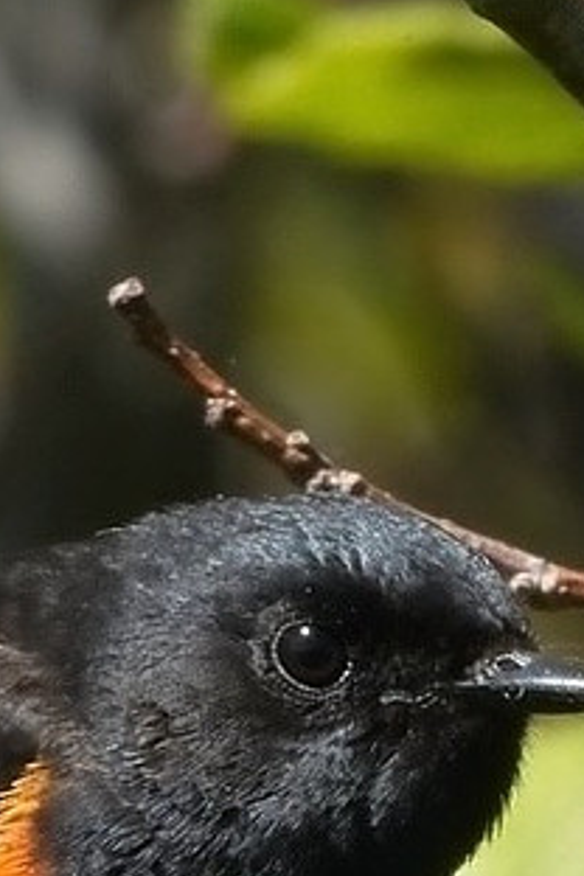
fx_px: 59977
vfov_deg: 0.8
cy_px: 1000
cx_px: 62
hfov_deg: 0.6
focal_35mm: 2465
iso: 6400
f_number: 40
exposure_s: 1/250
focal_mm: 800
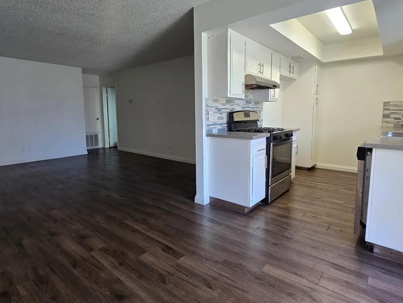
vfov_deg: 71.5
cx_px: 205
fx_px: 210
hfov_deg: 87.7
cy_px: 139
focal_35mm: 18
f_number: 2.2
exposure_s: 1/60
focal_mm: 2.2
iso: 160
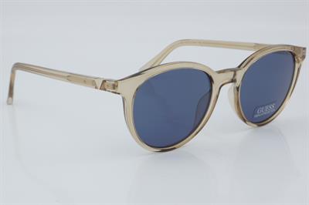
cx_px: 154
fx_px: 708
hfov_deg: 24.6
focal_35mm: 82
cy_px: 102
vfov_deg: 16.5
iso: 100
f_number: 32
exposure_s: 1/4
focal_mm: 55
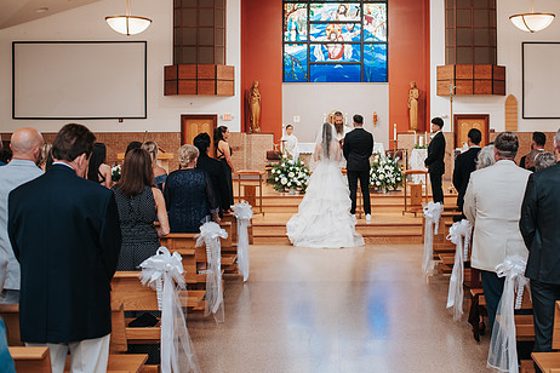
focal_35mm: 46
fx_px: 715
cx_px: 351
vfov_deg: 29.2
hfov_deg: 42.4
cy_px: 152
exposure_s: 1/125
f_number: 2.8
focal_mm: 35
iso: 640
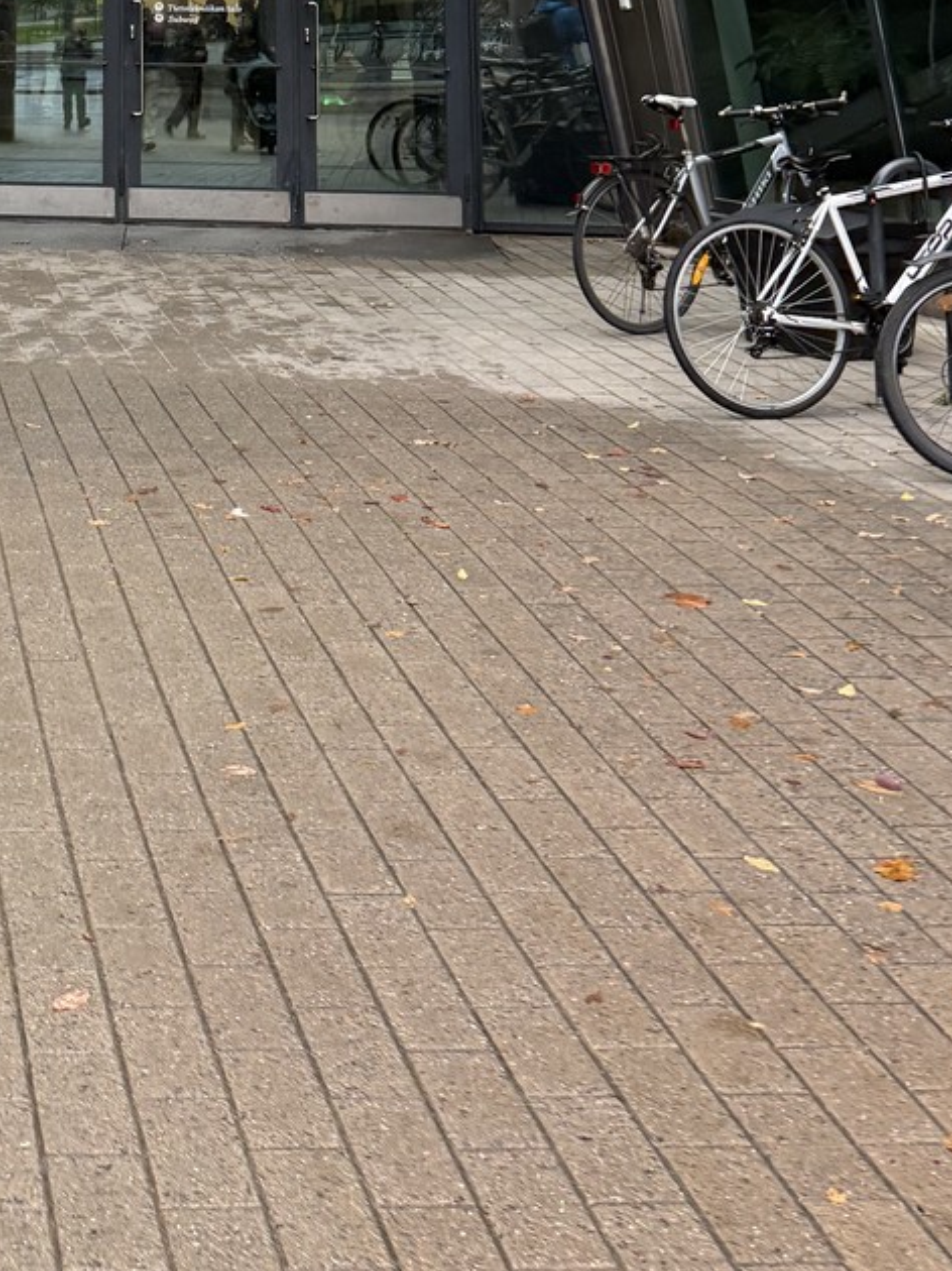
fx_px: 2238
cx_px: -83
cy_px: -182
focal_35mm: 61
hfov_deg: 22.7
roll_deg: -3.7
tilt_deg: +8.6
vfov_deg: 28.3
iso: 160
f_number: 1.78
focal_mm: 6.76
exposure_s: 1/121
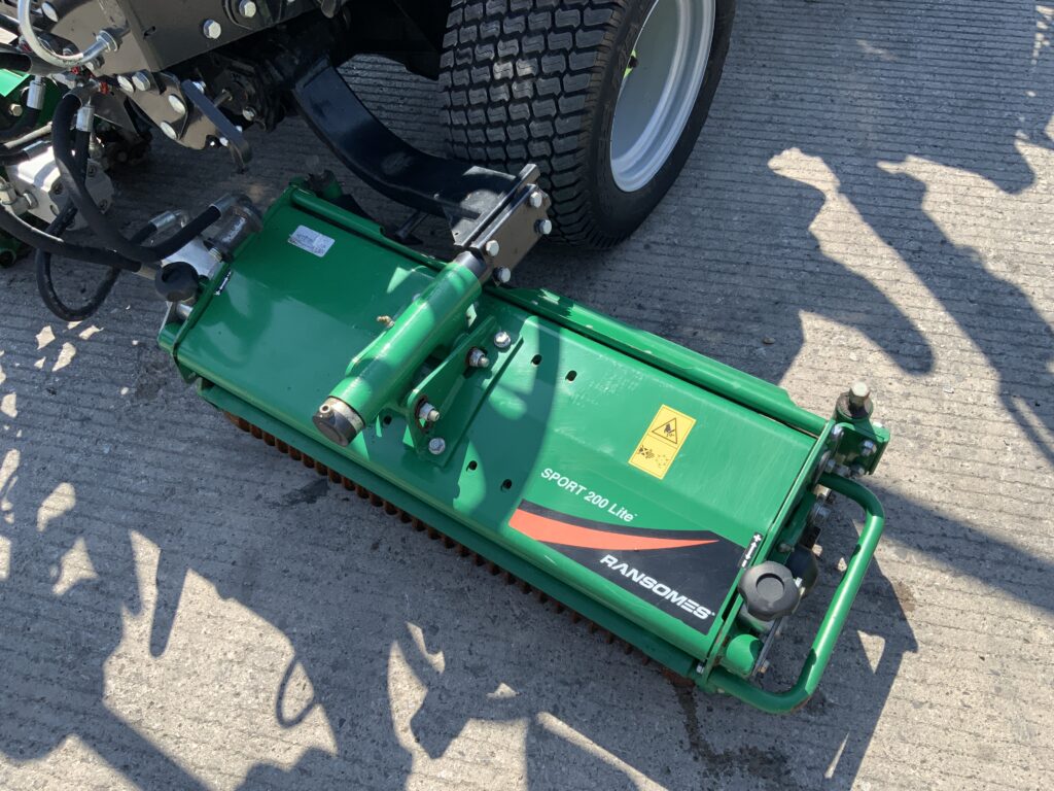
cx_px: 527
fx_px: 883
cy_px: 396
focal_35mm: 29
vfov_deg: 48.2
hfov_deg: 61.7
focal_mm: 3
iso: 16
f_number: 1.8
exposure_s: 1/770
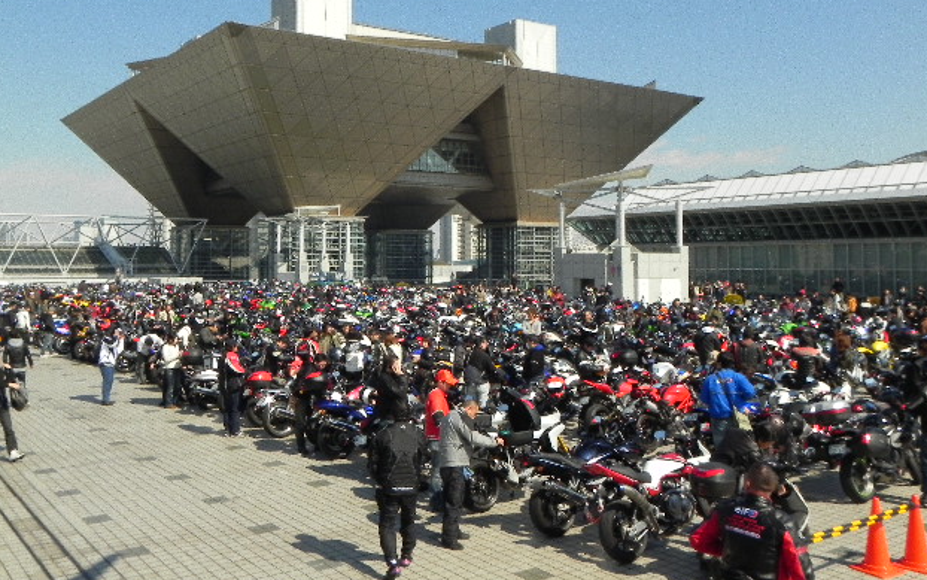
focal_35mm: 36
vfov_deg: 35.2
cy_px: 228
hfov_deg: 54.0
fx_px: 910
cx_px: 468
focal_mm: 5.9
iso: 200
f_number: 7.1
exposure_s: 1/680
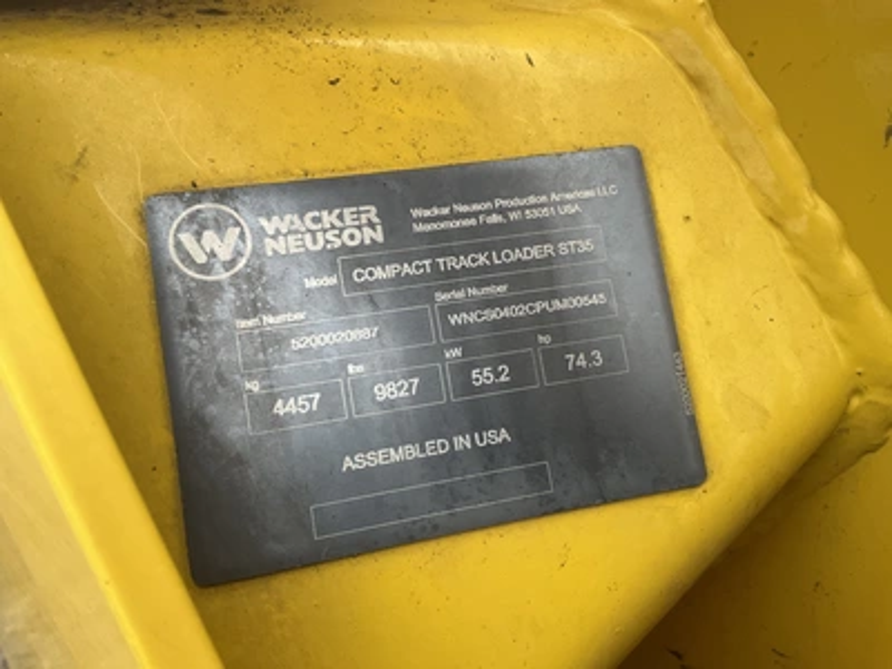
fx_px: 747
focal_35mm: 29
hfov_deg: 61.7
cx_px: 446
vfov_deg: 48.2
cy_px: 334
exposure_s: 1/122
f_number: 1.8
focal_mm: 3
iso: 64
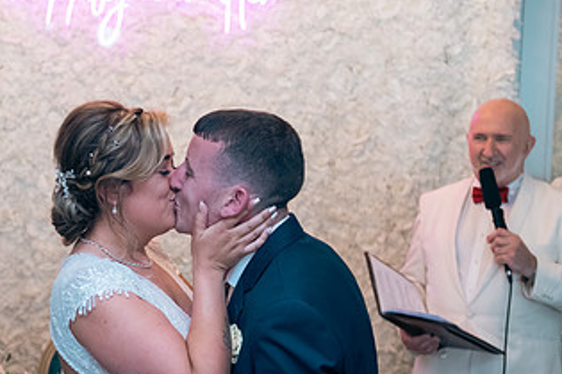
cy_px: 190
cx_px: 173
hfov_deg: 24.9
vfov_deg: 16.9
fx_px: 1264
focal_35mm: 81
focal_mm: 44
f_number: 3.5
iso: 640
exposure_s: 1/160
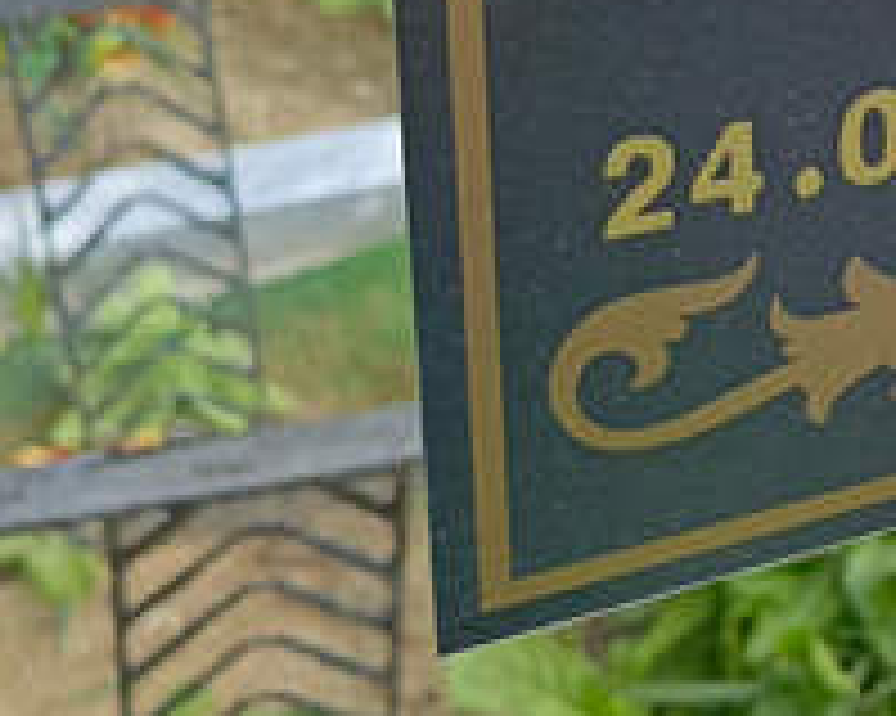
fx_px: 2598
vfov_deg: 15.5
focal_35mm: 98
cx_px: 1364
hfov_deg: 17.5
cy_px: 59
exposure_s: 1/331
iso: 112
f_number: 1.69
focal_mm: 4.76
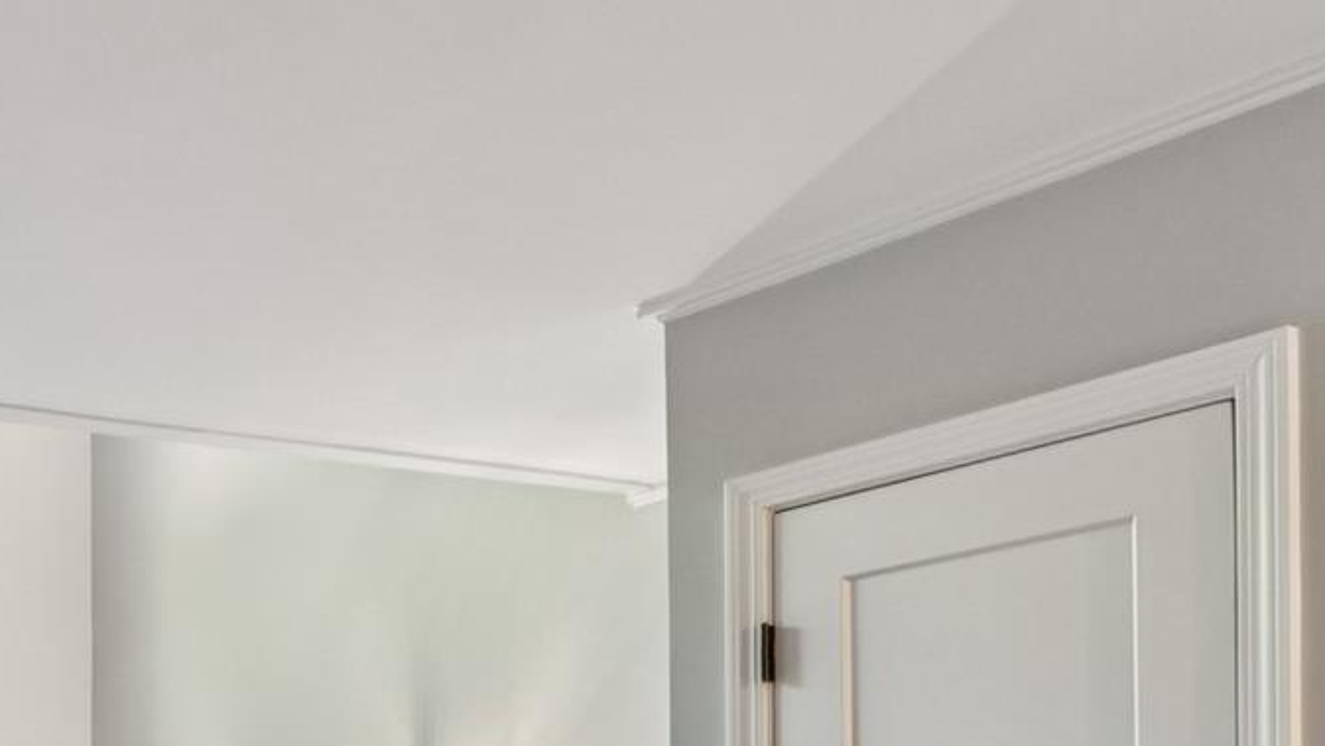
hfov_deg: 30.7
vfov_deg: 21.2
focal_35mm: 51
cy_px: 965
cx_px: -437
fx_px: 1804
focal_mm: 16.1
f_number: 13
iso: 400
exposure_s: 1/2.5
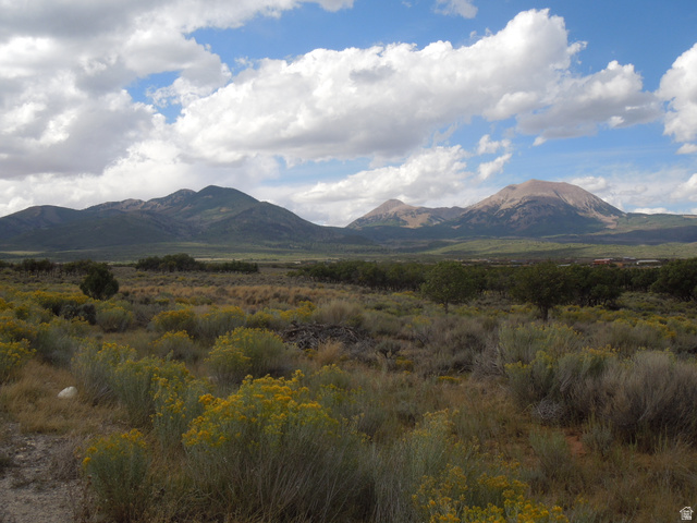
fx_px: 785
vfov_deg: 36.8
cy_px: 262
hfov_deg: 47.9
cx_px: 348
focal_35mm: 39
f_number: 3.8
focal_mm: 7
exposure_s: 1/1000
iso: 100
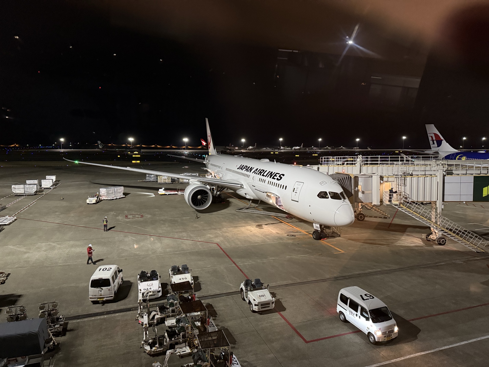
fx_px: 339
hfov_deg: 71.6
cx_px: 244
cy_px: 184
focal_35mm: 24
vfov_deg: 56.8
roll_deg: +0.0
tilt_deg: -6.8
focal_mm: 6.76
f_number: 1.78
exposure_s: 1/35
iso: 1000
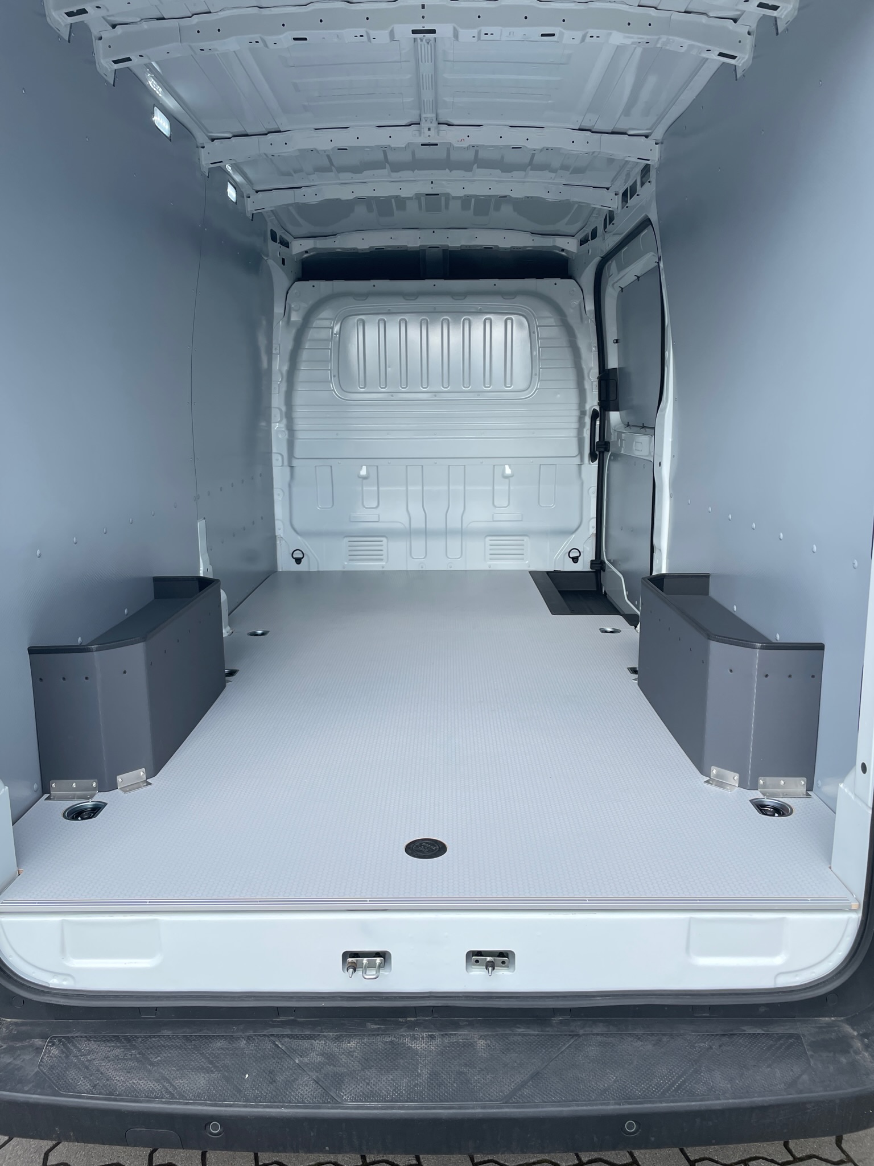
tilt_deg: -11.6
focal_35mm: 26
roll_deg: +0.1
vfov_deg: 67.3
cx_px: 437
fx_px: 876
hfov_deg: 53.0
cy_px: 583
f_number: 1.6
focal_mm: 4.2
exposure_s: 1/1082
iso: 32
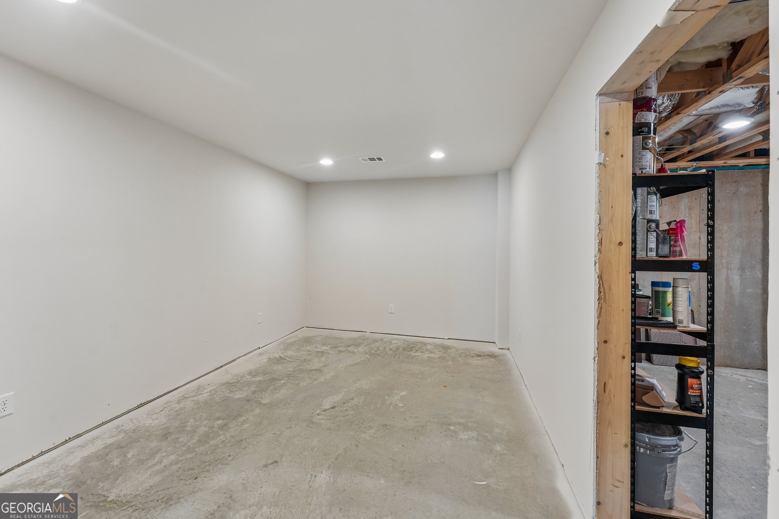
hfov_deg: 104.3
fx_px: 303
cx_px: 390
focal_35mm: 14
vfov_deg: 81.2
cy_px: 260
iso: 320
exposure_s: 1/6
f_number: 8
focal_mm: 14
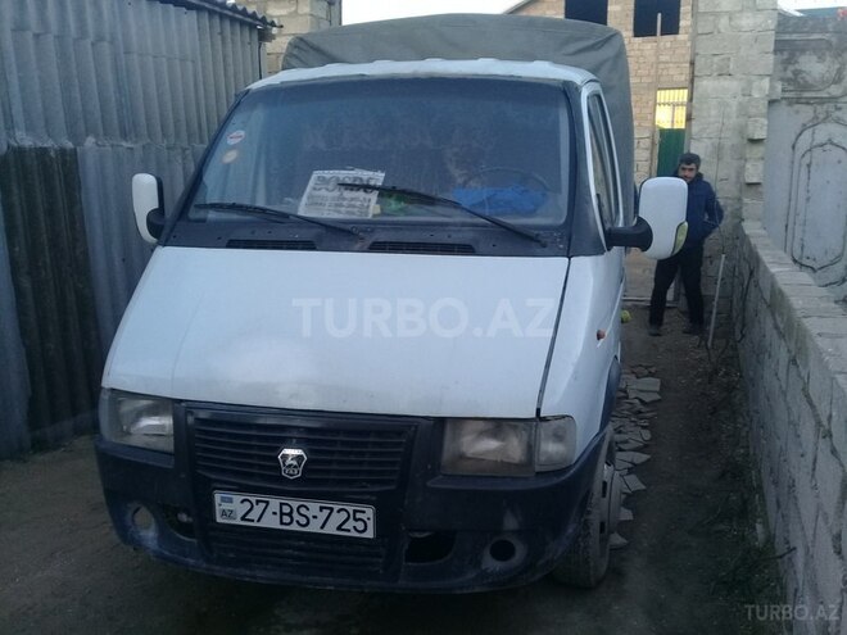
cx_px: 424
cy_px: 318
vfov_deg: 45.4
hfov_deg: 58.4
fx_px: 759
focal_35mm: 31
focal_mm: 3.3
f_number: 2.2
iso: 64
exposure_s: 1/50
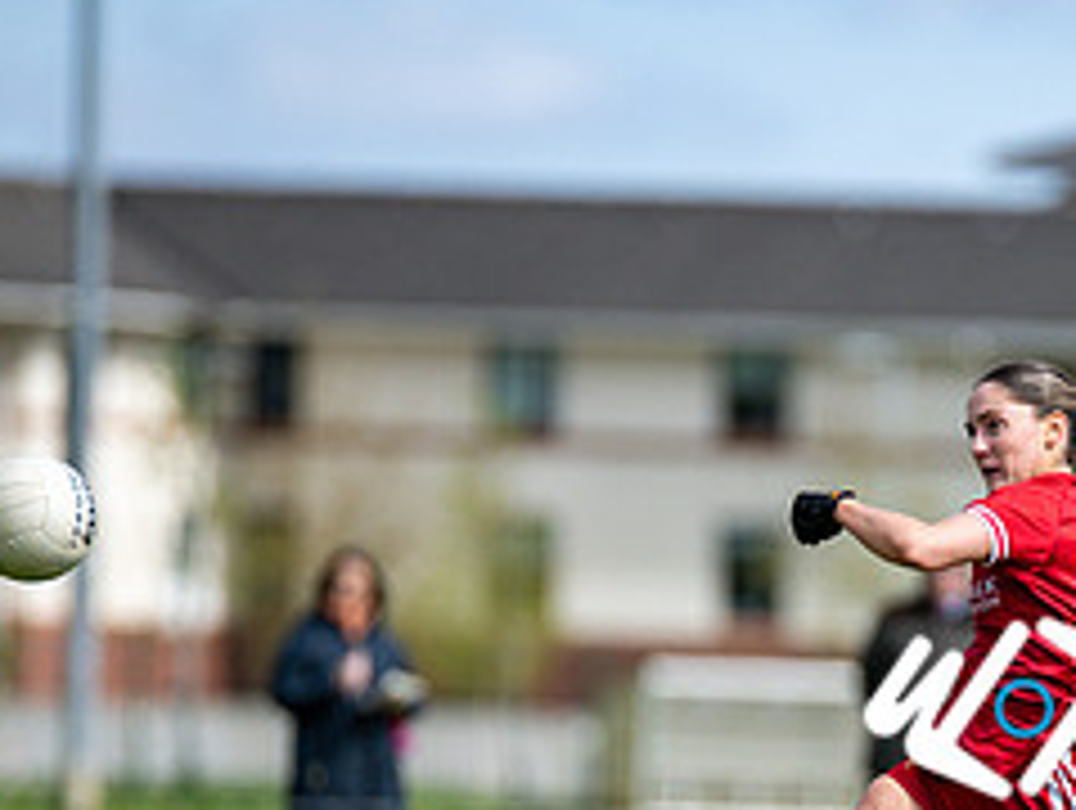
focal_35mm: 699
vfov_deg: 2.1
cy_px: 808
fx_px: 21760
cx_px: 1022
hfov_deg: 2.8
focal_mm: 300
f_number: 2.8
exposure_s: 1/6400
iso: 200
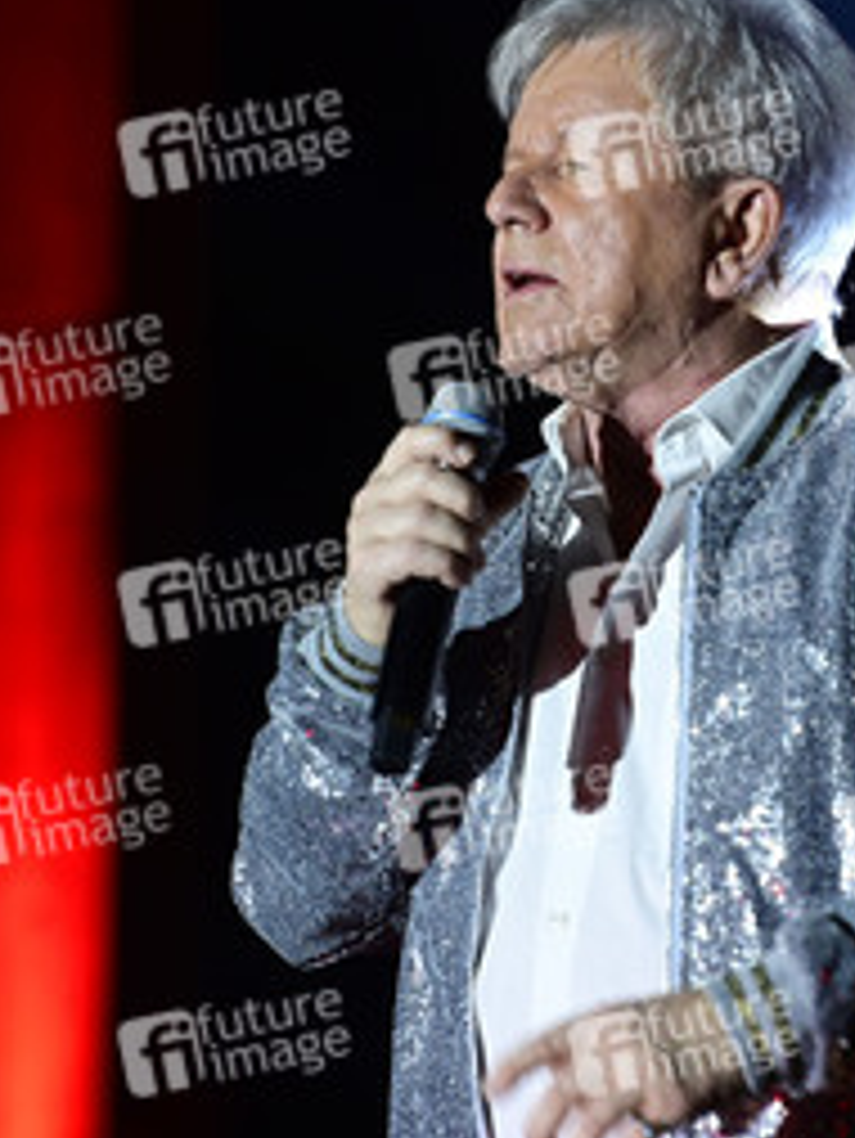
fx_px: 11286
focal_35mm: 343
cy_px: 481
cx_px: 565
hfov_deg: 4.3
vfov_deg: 5.8
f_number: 2.8
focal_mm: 200
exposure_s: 1/200
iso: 1100
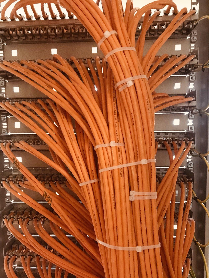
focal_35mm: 28
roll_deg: +1.8
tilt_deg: -5.9
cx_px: 104
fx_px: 225
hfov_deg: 49.8
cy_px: 139
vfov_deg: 63.4
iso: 80
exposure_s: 1/6
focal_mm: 3.99
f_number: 1.8
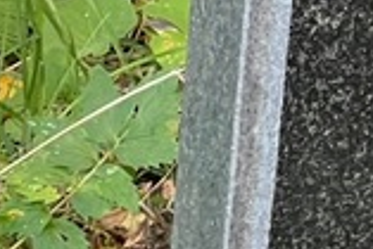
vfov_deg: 3.3
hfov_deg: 5.0
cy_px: 519
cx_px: 710
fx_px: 4231
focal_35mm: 408
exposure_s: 1/121
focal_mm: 9
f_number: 2.8
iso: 200
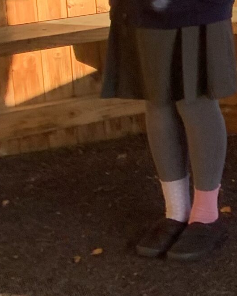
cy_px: 7
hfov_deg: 11.2
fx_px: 1025
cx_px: 559
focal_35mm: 117
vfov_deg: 16.1
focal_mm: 3.3
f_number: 2.4
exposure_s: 1/208
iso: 25
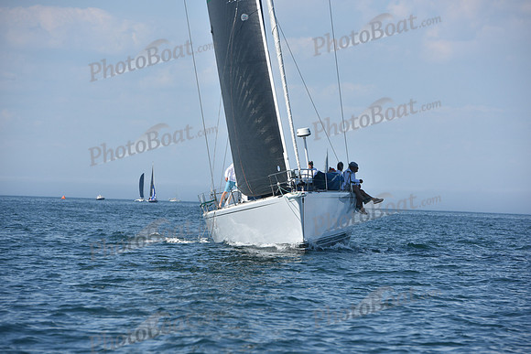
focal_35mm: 200
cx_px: 266
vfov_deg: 6.9
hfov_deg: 10.3
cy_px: 177
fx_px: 2951
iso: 320
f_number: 8
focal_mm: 200
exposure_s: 1/1600
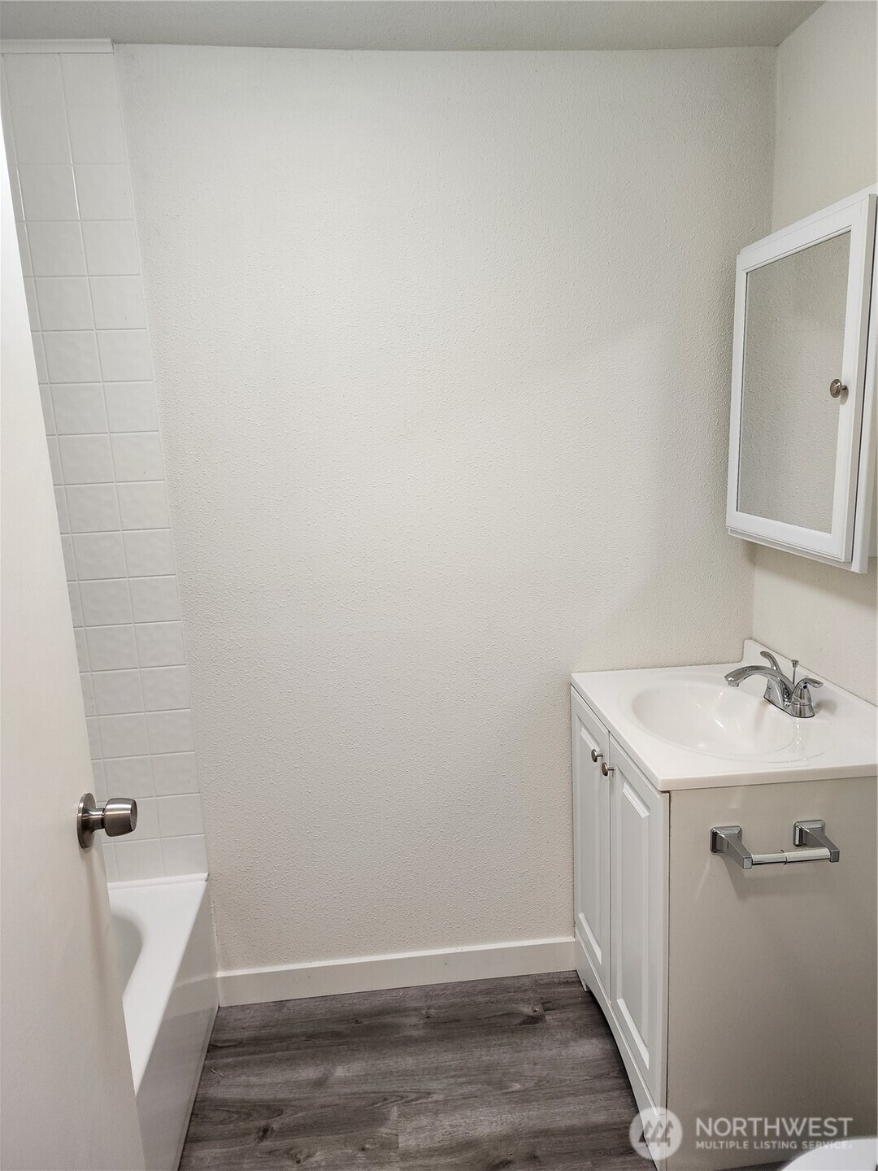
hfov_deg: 58.9
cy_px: 586
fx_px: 778
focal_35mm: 23
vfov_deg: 73.9
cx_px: 439
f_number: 1.8
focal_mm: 6.4
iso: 125
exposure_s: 1/120
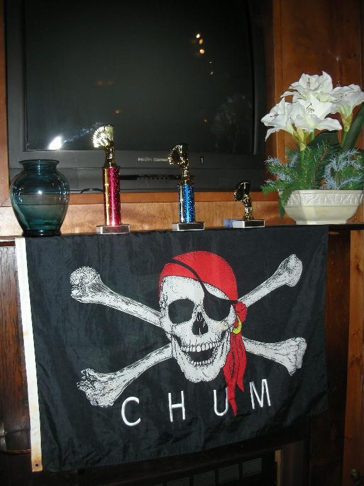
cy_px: 243
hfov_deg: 40.7
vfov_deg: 52.6
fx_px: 491
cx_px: 182
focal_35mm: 35
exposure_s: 1/60
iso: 82
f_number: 2.8
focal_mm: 5.8
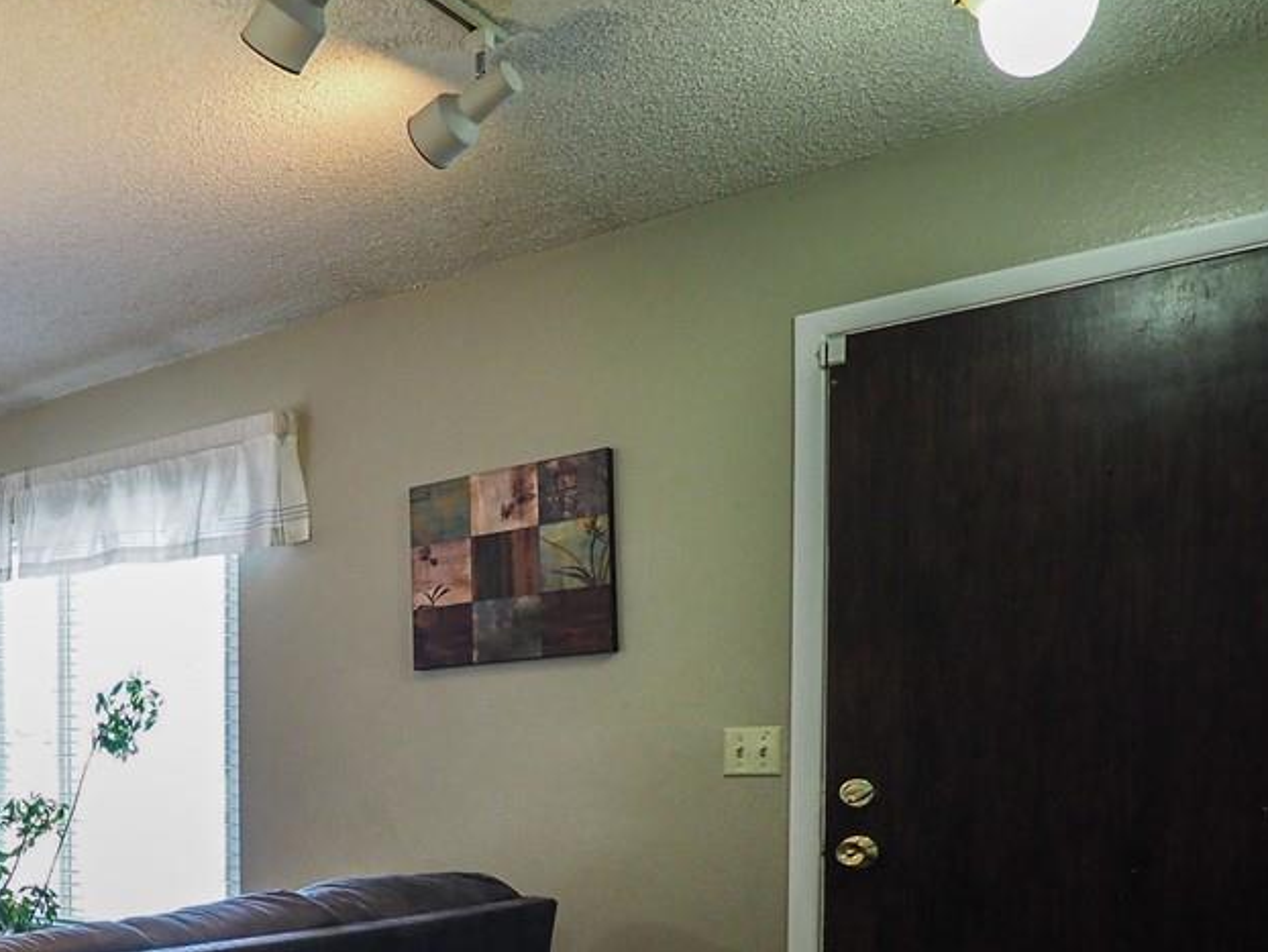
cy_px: 807
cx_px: -206
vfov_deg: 37.7
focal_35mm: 36
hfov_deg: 39.3
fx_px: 1319
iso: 500
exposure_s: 1/60
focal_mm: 7
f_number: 2.8
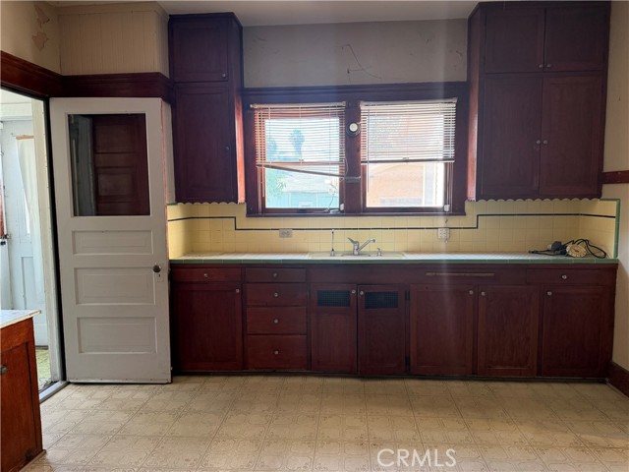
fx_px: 436
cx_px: 314
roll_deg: +1.0
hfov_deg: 71.6
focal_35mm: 24
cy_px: 236
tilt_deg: -5.3
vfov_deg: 56.8
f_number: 1.78
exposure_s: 1/120
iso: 400
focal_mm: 6.76
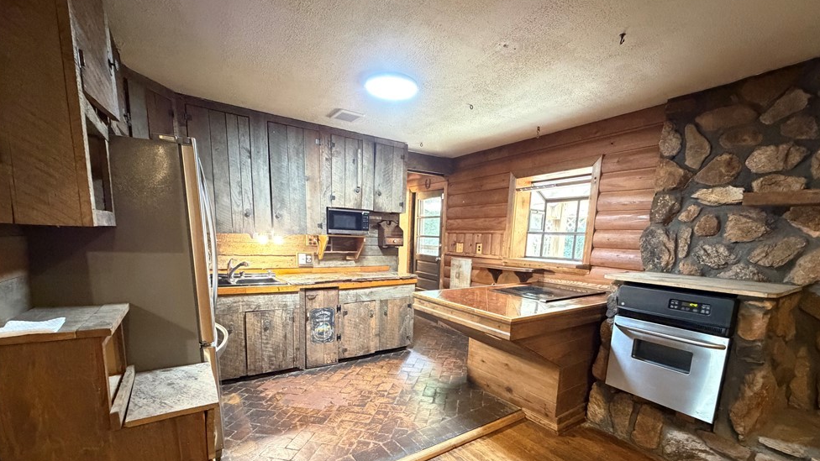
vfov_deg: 65.8
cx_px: 422
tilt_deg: -9.7
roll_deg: -1.4
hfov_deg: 99.3
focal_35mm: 16
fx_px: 348
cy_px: 296
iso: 1250
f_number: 2.2
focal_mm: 2.22
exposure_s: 1/40
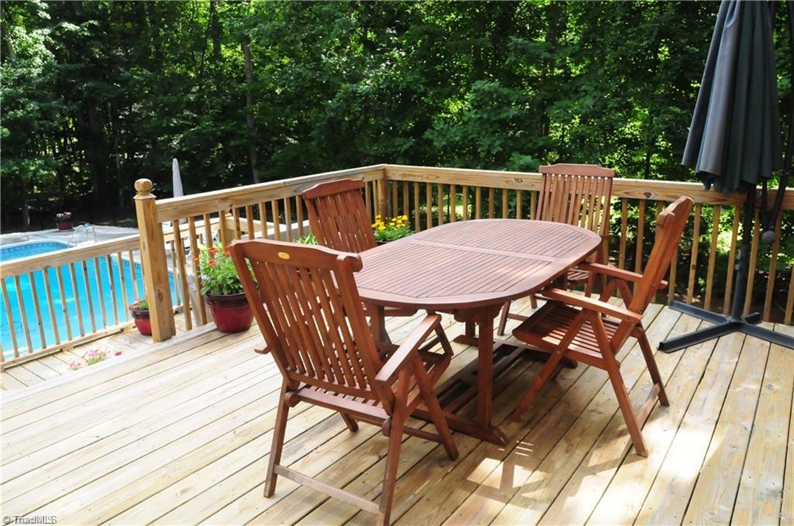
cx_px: 397
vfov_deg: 20.5
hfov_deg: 30.6
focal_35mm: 66
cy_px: 263
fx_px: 1453
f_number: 11
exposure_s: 1/250
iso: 2000
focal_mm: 44
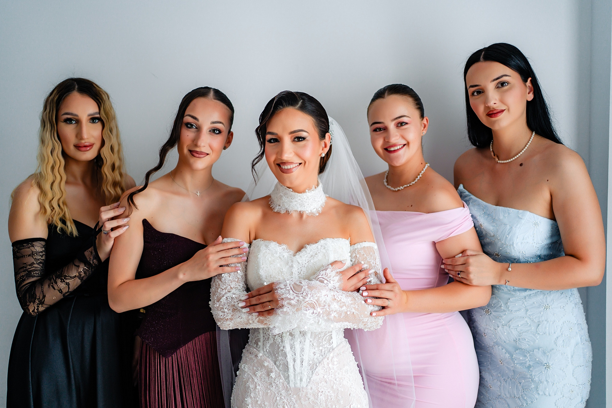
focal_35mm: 35
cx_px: 306
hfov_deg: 54.4
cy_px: 204
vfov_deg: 37.9
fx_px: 595
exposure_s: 1/250
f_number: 1.8
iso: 320
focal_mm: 35
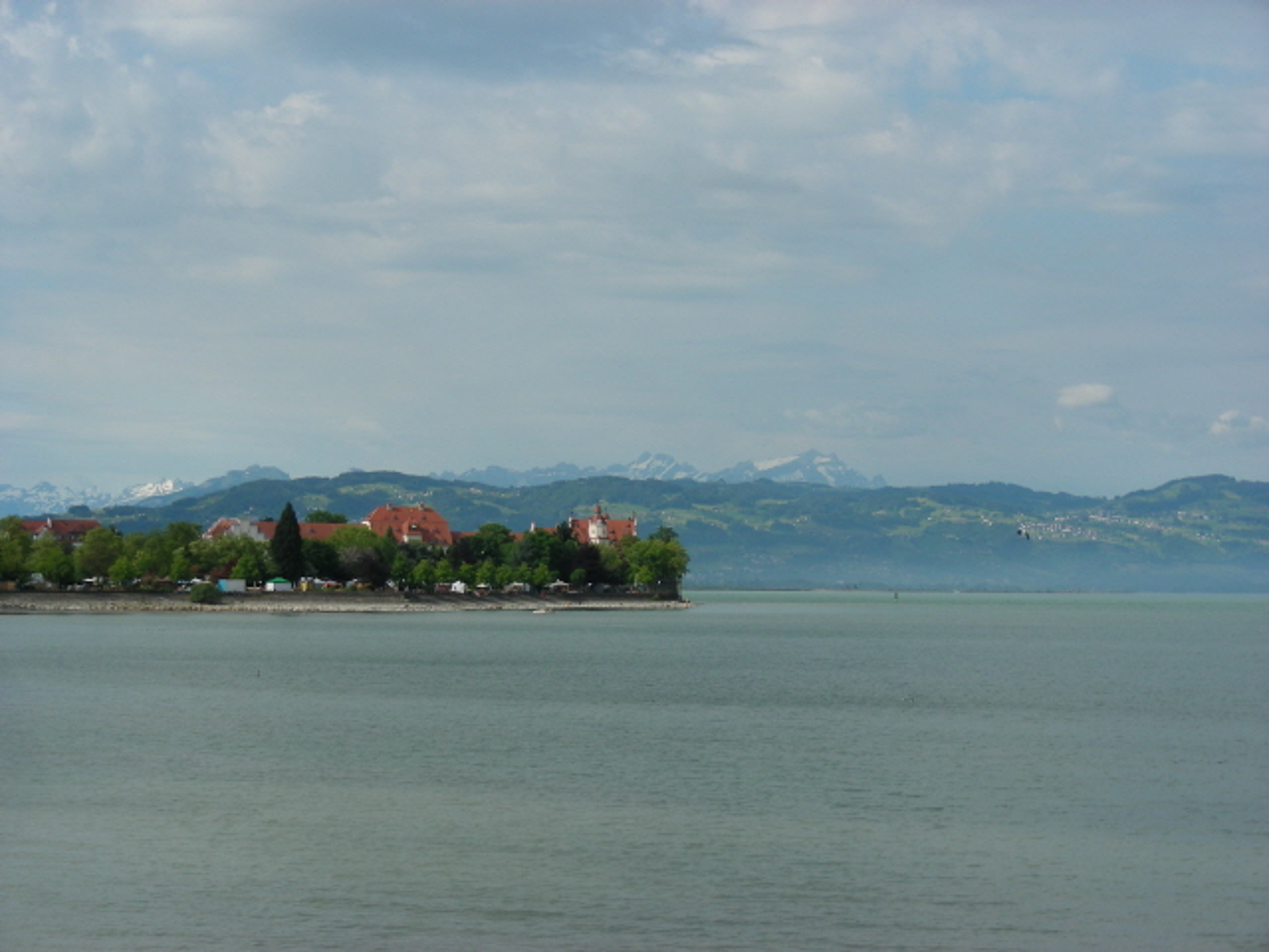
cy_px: 476
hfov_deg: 24.7
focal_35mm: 79
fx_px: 2896
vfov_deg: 18.7
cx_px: 634
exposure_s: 1/191
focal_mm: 13.2
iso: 50
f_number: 4
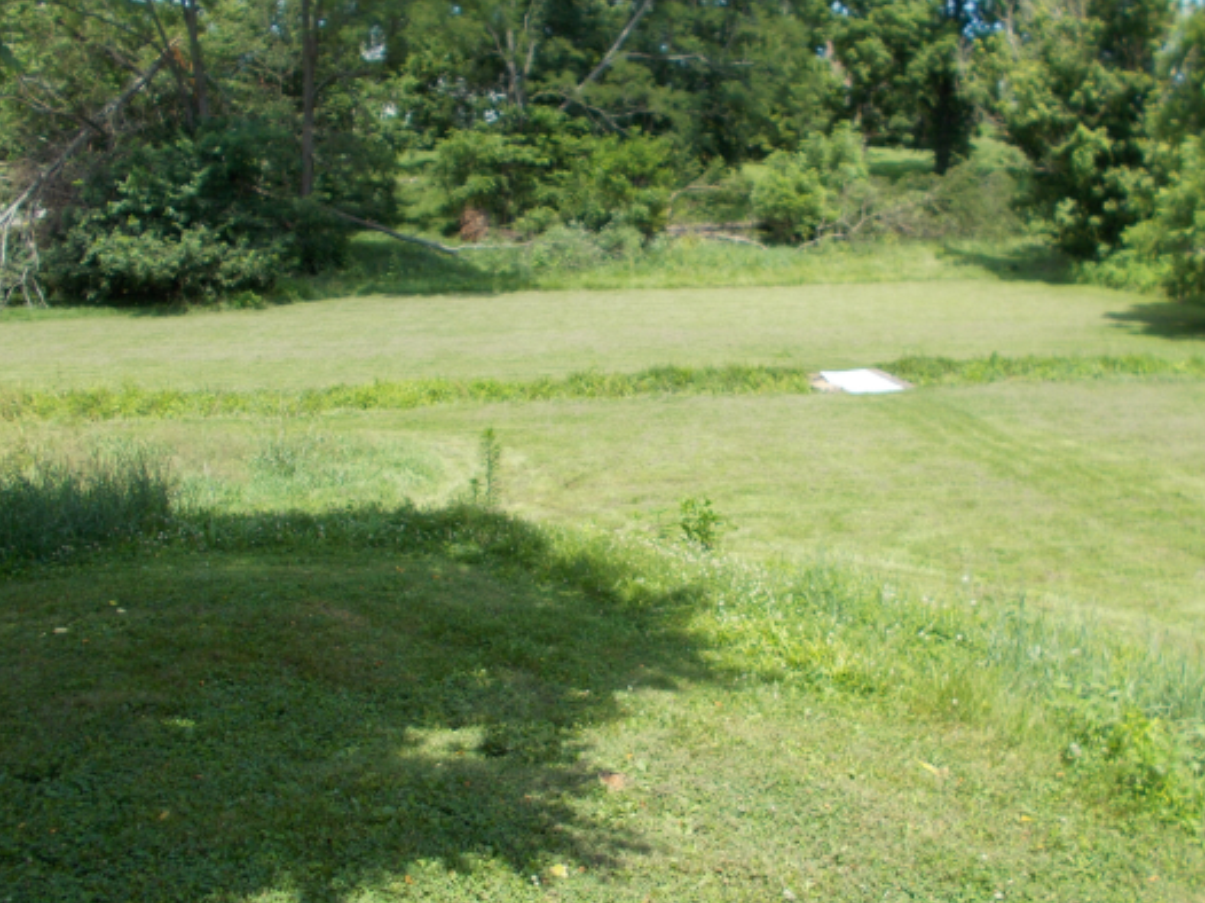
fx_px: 1148
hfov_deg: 55.3
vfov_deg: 42.9
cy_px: 435
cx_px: 665
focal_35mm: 33
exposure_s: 1/400
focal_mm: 4.6
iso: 80
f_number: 3.2
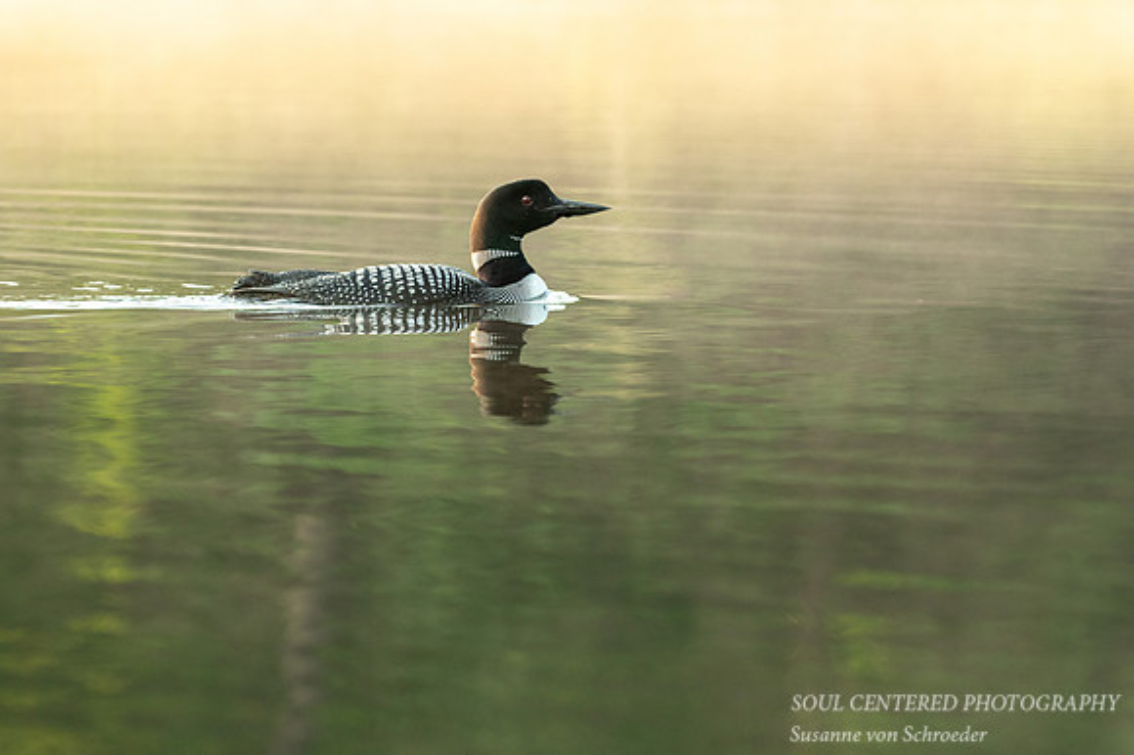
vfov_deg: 4.8
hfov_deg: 7.2
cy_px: 370
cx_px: 458
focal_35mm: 286
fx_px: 9010
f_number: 5.6
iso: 500
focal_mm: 160
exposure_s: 1/100
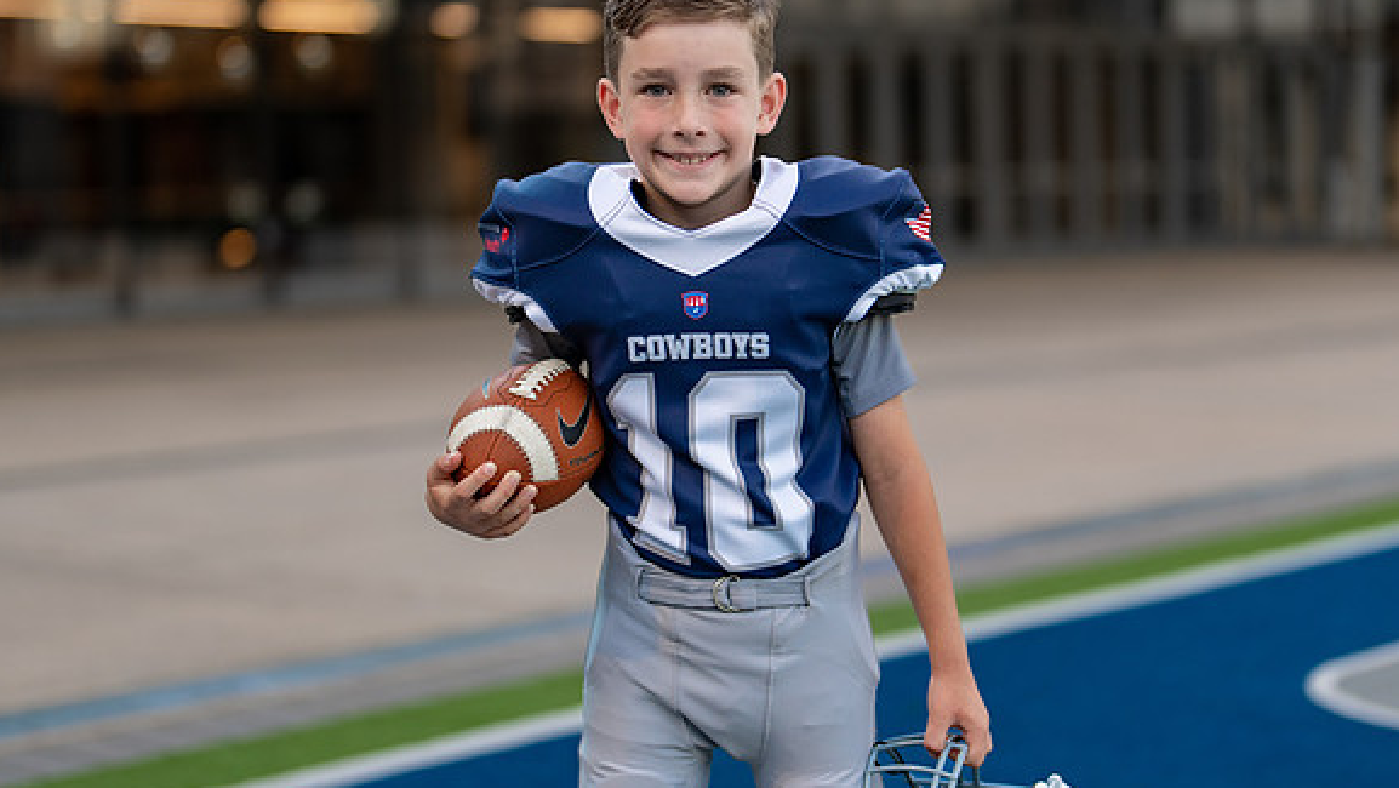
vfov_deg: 16.1
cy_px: 379
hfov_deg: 28.2
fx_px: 2783
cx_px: 718
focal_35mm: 75
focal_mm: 50
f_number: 1.2
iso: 160
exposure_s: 1/400
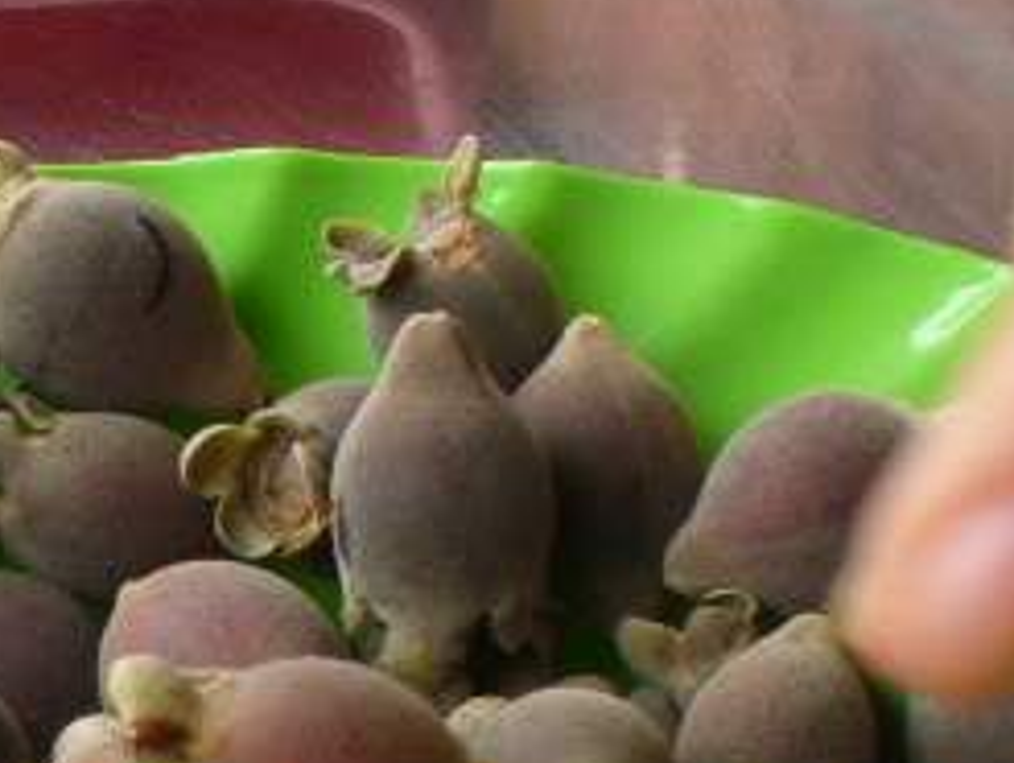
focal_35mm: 154
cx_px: 103
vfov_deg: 9.5
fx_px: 4515
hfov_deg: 12.7
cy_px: 957
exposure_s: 1/200
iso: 80
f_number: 2.8
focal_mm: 6.1
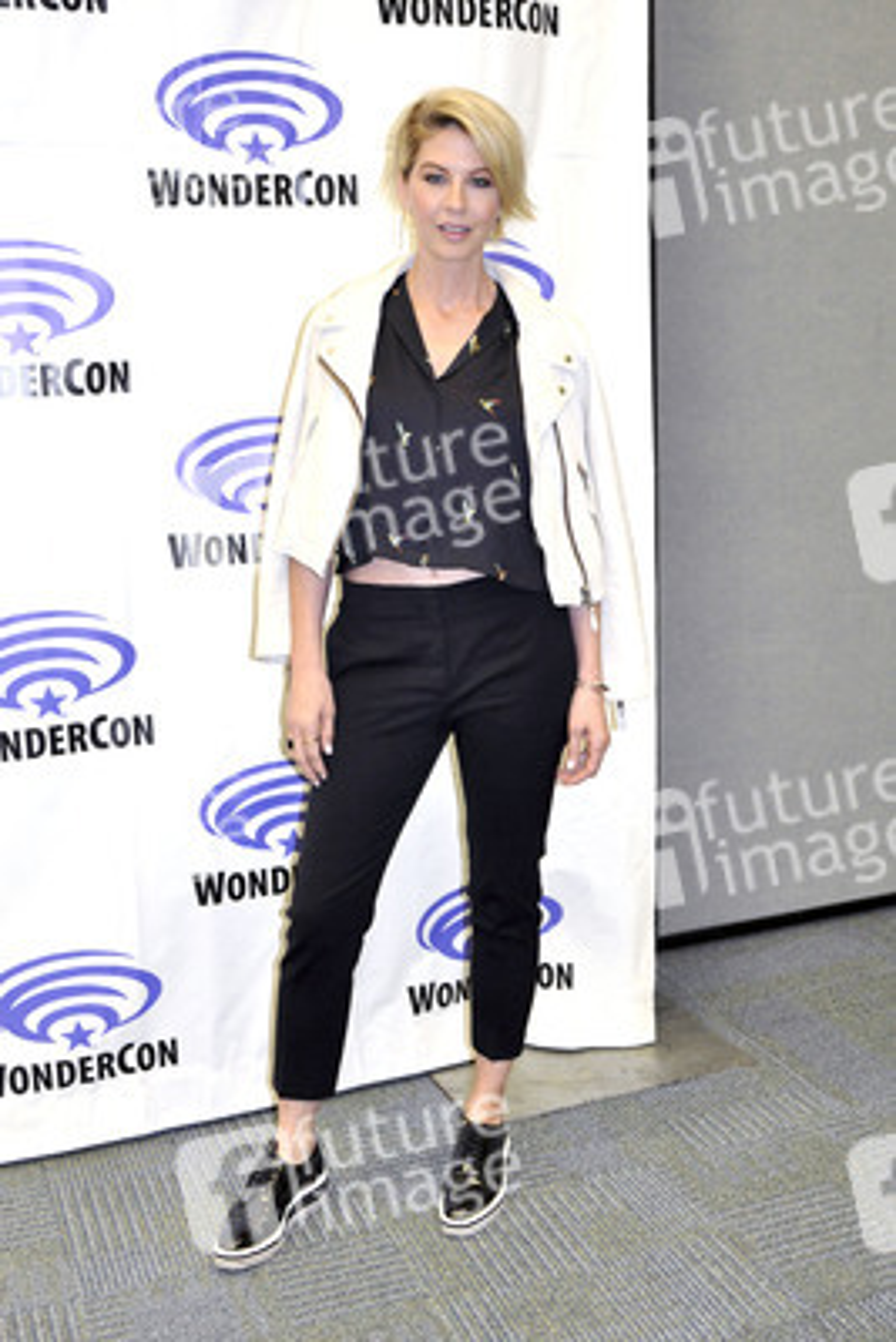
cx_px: 448
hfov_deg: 36.9
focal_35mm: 36
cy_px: 671
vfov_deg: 53.1
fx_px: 1343
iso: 1000
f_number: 4.5
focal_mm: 24
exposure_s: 1/60
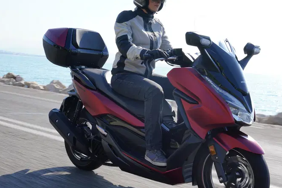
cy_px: 85
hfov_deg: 35.5
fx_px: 439
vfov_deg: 24.2
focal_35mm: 56
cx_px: 168
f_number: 9
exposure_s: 1/125
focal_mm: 31
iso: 100
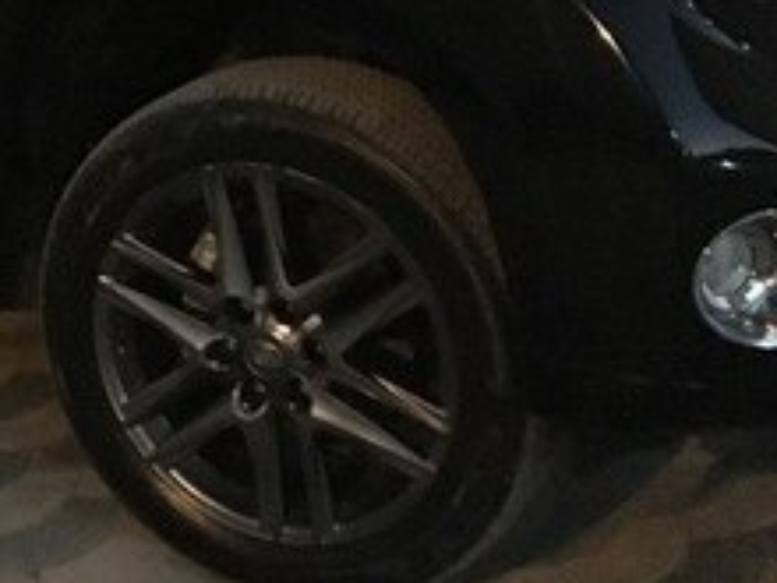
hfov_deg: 21.8
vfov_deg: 16.4
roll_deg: +0.6
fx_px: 1953
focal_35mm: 87
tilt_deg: -8.0
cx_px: 25
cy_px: -65
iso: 2000
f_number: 2.2
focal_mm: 4.15
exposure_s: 1/17
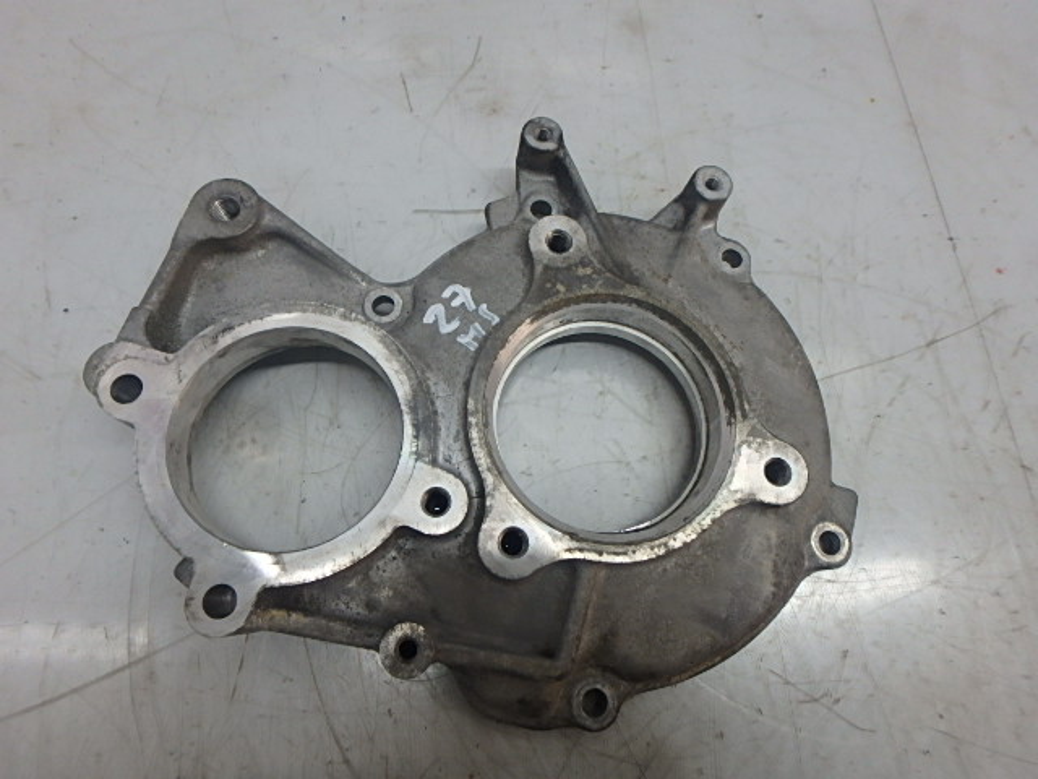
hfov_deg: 79.0
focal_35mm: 21
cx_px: 519
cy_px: 390
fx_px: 630
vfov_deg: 63.4
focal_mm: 3.7
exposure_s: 1/50
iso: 200
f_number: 3.5
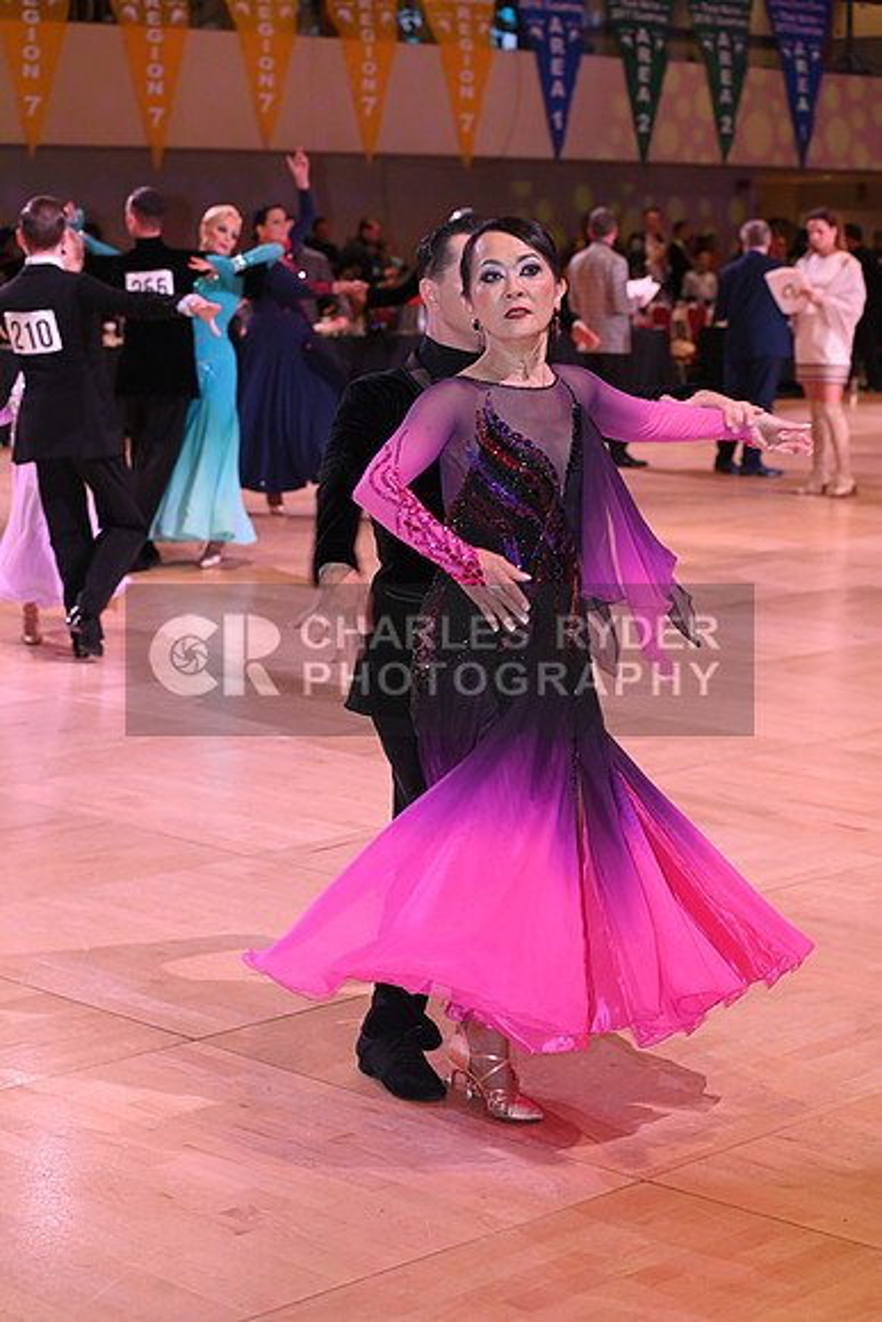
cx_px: 441
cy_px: 661
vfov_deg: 28.1
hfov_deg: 18.9
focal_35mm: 72
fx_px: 2644
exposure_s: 1/200
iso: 2500
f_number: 5.6
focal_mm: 72
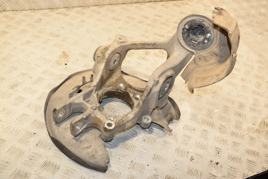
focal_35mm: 39
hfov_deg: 49.6
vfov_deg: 34.2
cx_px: 134
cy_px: 90
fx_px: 290
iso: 800
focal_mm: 26
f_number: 5.6
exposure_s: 1/200
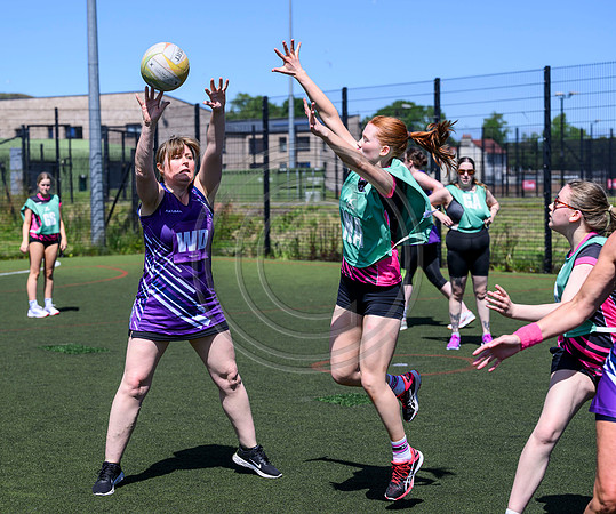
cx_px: 230
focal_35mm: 83
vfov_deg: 18.9
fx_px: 1543
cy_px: 257
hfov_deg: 22.5
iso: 250
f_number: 4
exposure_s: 1/2500
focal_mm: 72
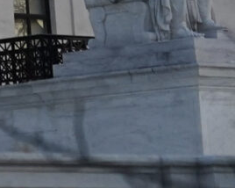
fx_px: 3239
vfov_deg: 3.2
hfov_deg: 3.8
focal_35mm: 466
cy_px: -440
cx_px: -796
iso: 2000
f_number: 4
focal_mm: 52
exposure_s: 1/640
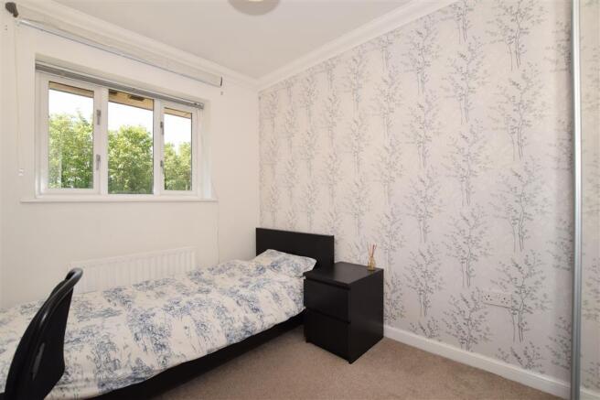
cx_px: 300
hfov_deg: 100.4
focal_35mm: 15
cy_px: 200
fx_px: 250
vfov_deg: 77.3
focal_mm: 10
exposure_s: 1/200
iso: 400
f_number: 7.1
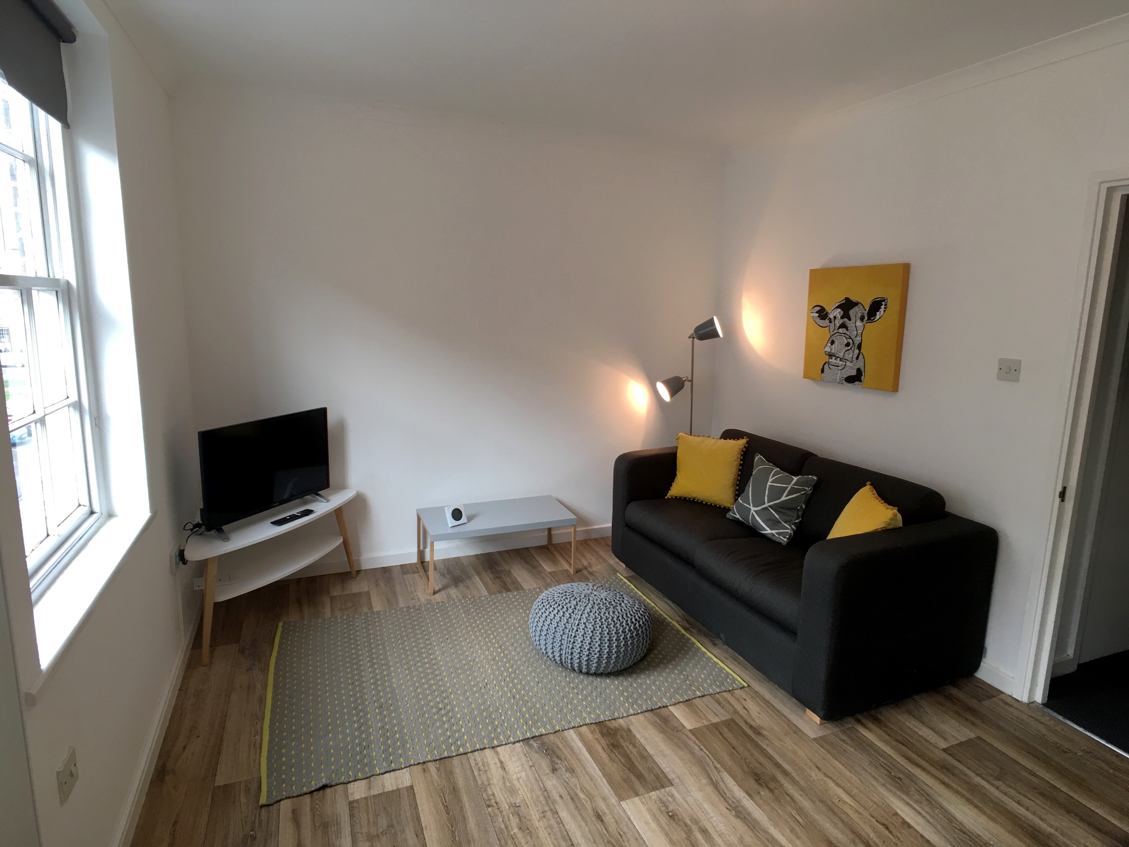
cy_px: 424
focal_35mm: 29
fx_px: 946
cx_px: 564
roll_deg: -1.2
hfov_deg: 61.7
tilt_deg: -8.9
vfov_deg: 48.2
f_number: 2.2
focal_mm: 4.15
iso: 32
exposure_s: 1/33
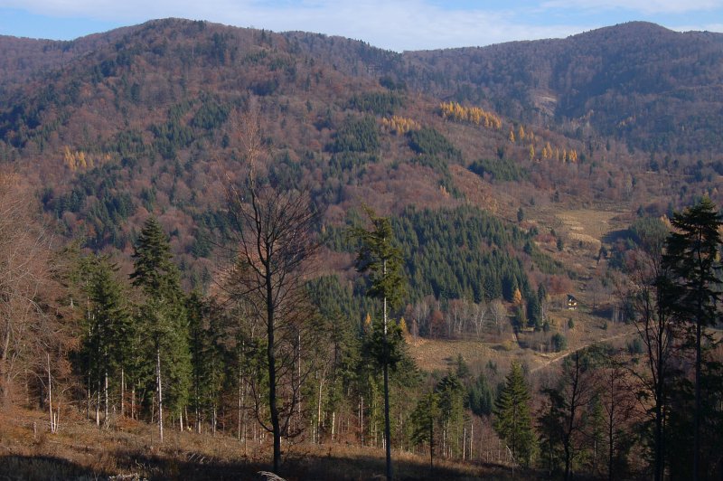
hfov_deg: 42.4
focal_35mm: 46
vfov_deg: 28.9
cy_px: 240
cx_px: 362
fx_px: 933
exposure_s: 1/250
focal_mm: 31
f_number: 10
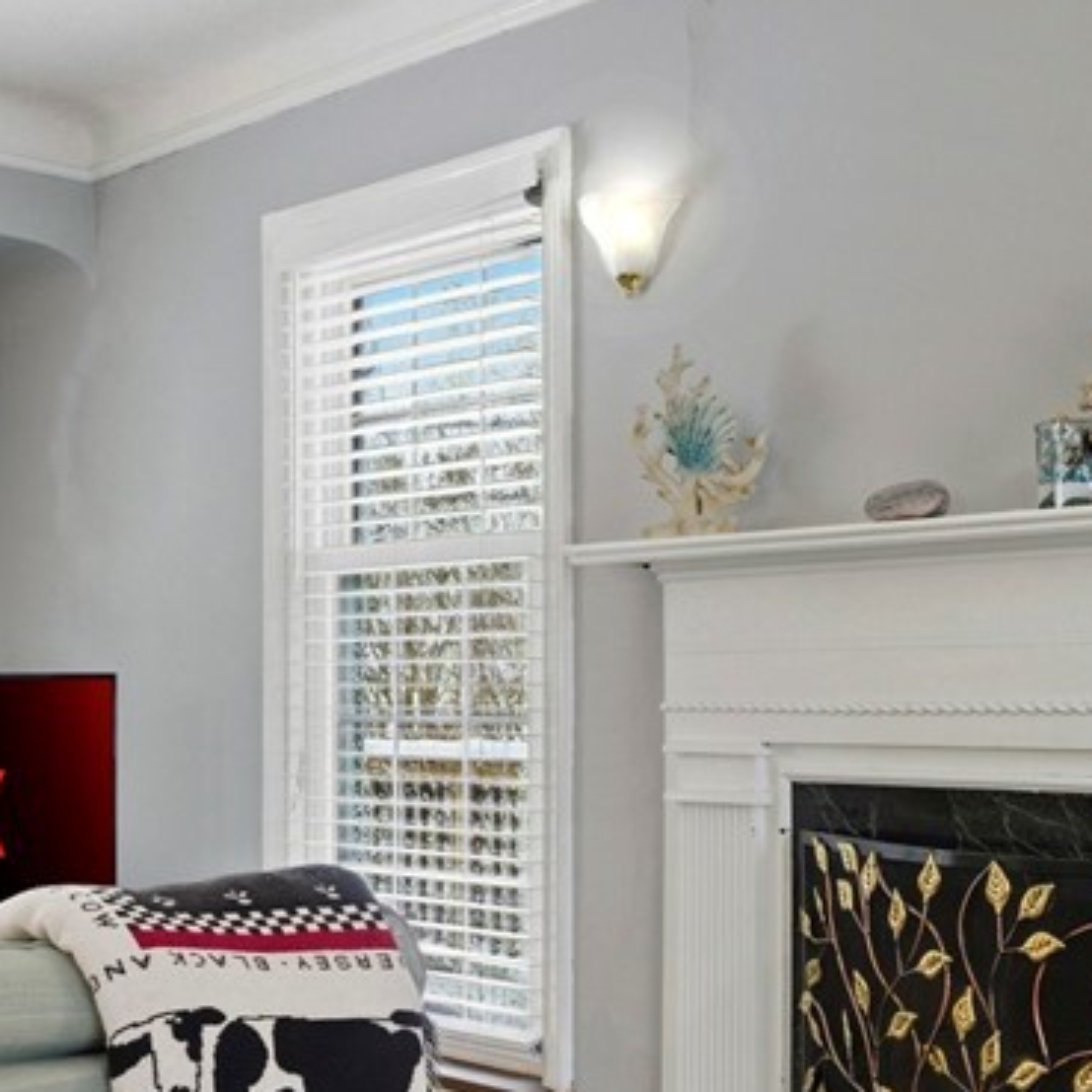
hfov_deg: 31.9
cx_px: 1036
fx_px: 1785
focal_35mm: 50
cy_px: 703
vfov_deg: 33.8
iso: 250
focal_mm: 20
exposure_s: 1/15
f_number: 9
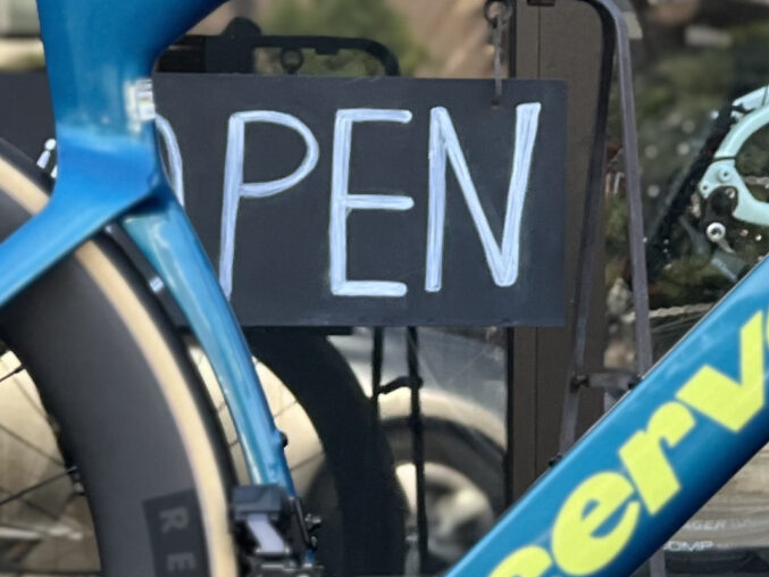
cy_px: 334
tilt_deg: +0.5
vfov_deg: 5.1
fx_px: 6466
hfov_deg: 6.8
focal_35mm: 291
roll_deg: -0.7
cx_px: 536
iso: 64
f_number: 2.8
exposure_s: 1/121
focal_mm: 9
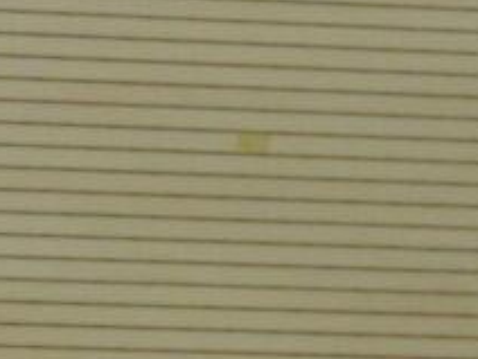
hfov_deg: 3.9
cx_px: 818
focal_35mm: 507
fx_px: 7001
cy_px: 443
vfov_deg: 2.9
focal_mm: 18.7
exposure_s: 1/25
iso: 400
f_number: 4.2
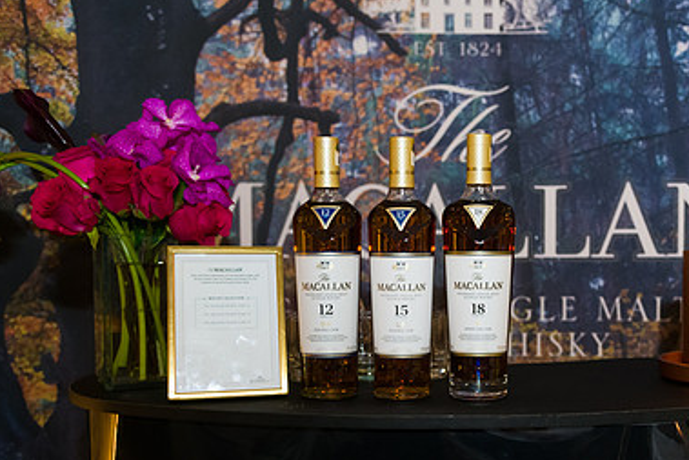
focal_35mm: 45
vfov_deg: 29.6
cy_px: 315
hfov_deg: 42.7
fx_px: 862
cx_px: 488
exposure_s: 1/125
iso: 1600
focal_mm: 28
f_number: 3.2
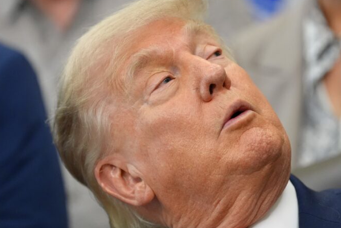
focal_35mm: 346
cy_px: 116
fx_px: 3282
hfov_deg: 5.9
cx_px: 190
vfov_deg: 4.0
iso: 4000
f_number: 3.2
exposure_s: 1/250
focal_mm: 200
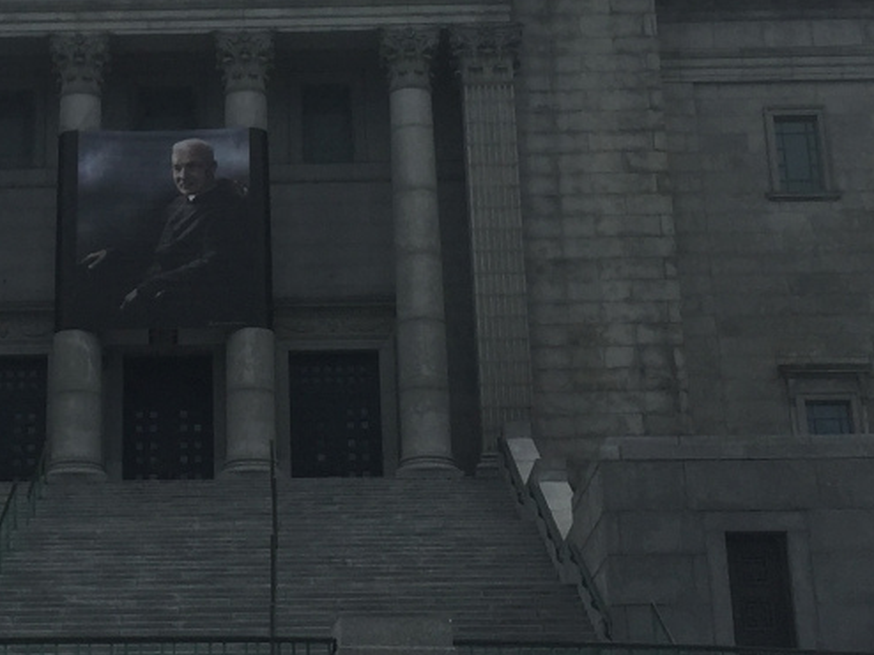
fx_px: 2372
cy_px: 67
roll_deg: +0.1
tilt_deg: +23.1
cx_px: 191
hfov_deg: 20.7
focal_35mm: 94
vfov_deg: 15.5
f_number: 2.2
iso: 32
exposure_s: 1/2639
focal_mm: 4.15
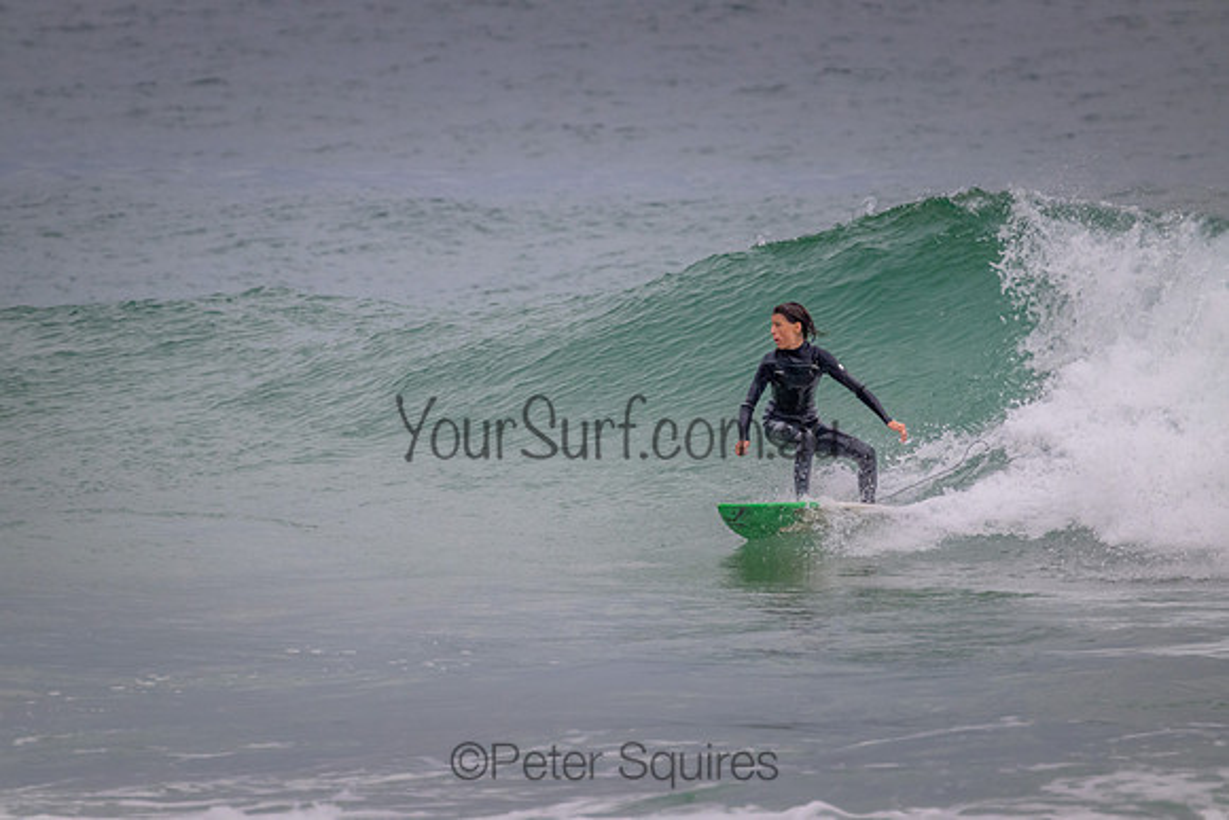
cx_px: 614
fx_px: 27316
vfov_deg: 1.7
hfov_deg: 2.6
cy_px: 410
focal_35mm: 800
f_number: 11
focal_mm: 800
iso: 3200
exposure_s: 1/1600
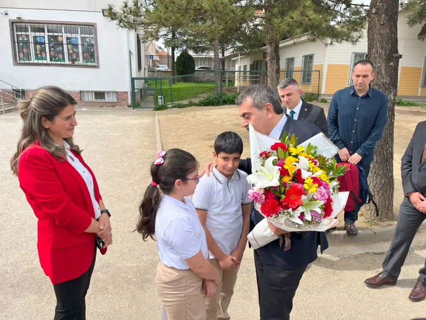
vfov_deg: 53.1
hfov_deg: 67.3
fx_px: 320
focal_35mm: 26
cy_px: 160
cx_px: 213
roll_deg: -0.3
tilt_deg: -15.6
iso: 50
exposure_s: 1/2358
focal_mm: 5.1
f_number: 1.6
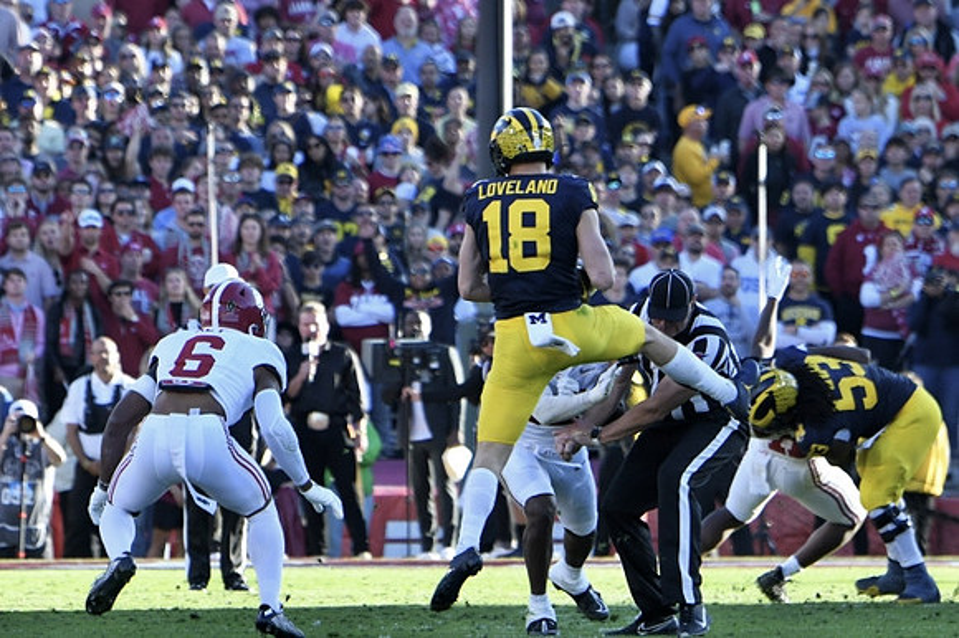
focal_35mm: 480
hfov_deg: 4.3
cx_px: 480
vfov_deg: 2.9
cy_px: 319
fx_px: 12779
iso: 1250
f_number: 5.6
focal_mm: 320
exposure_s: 1/1250
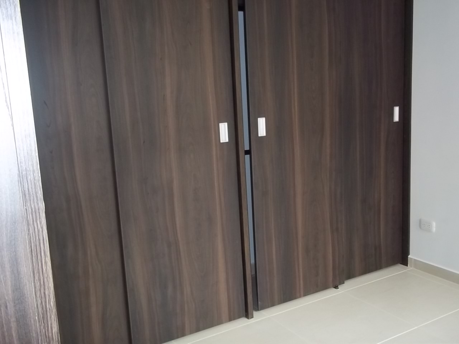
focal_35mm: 36
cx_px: 230
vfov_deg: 39.7
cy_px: 172
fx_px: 477
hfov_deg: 51.4
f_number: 3.1
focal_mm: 6.5
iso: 160
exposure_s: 1/30
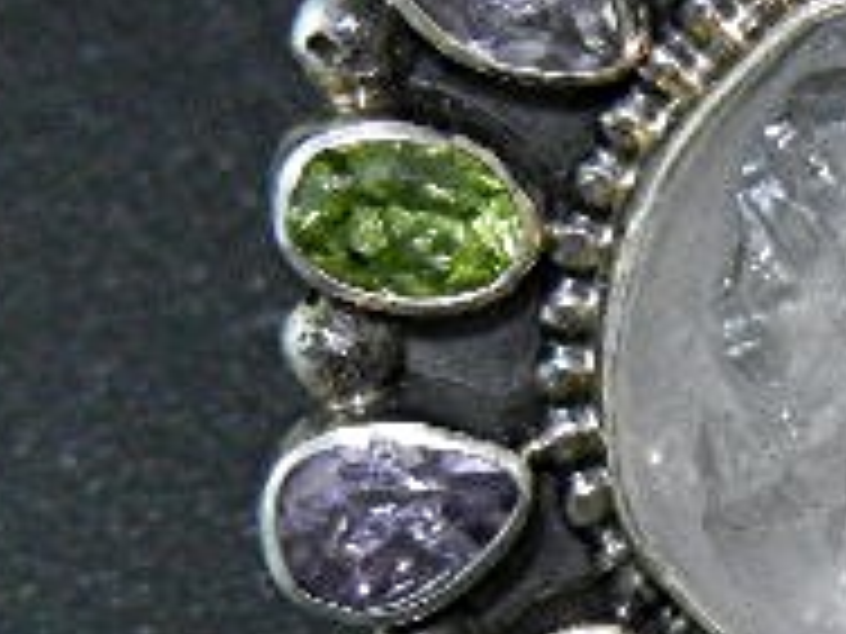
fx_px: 4912
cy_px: 387
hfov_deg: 9.7
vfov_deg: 7.4
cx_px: 1012
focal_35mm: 201
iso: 800
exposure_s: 1/30
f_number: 8
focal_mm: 10.6
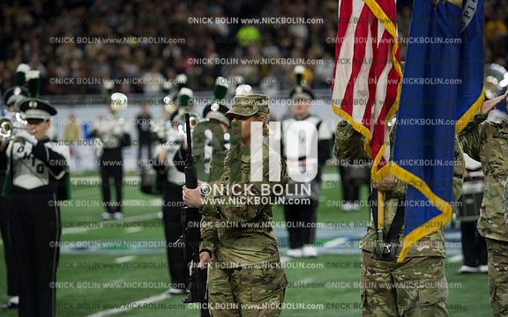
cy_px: 163
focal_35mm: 164
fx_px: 2271
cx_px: 255
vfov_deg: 8.0
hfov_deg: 12.8
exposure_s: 1/2000
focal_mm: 160
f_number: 3.5
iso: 2500
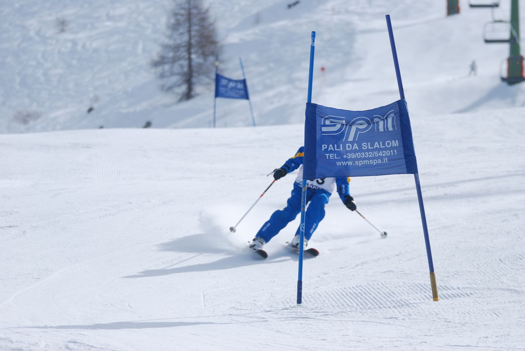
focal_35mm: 225
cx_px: 262
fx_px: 3285
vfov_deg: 6.1
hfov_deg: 9.1
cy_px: 176
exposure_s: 1/1250
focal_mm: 150
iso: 100
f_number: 5
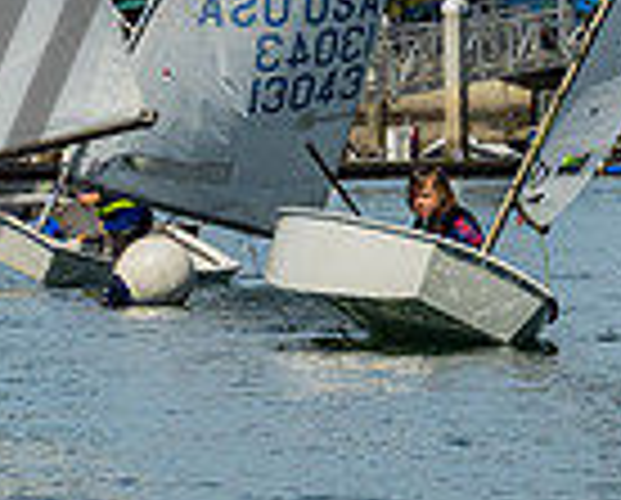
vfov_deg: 3.0
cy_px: -120
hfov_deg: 3.7
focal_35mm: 518
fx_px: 9541
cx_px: -197
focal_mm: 104
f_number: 10
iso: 250
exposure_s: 1/500
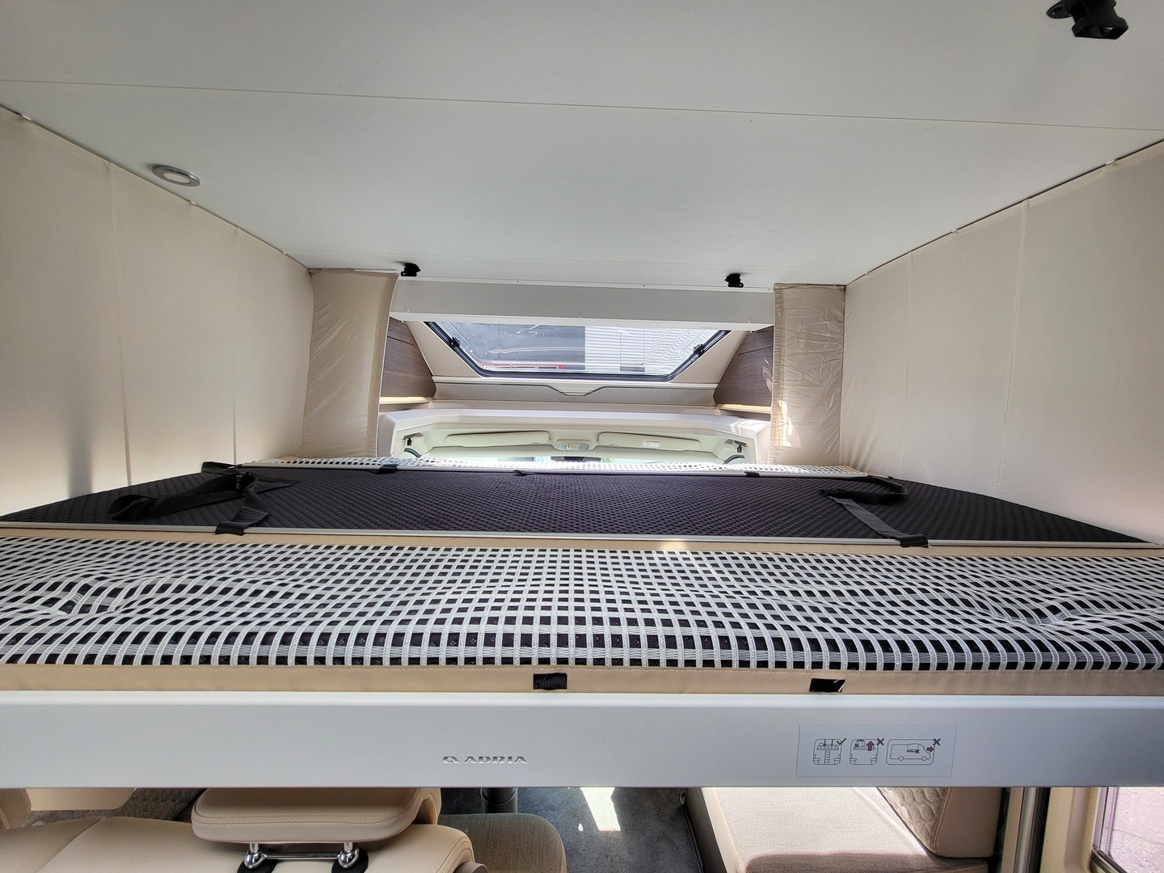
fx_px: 437
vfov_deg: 89.9
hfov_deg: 106.2
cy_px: 436
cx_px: 582
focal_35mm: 13
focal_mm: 1.74
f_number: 2.2
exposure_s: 1/50
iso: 64
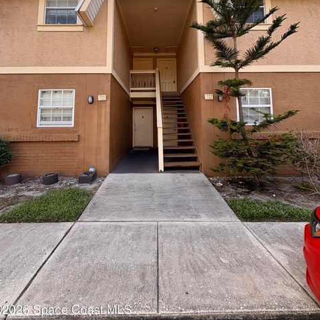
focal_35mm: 17
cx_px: 156
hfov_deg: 84.0
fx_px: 178
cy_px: 110
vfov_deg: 81.5
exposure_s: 1/99
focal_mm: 2.22
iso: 50
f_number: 2.2
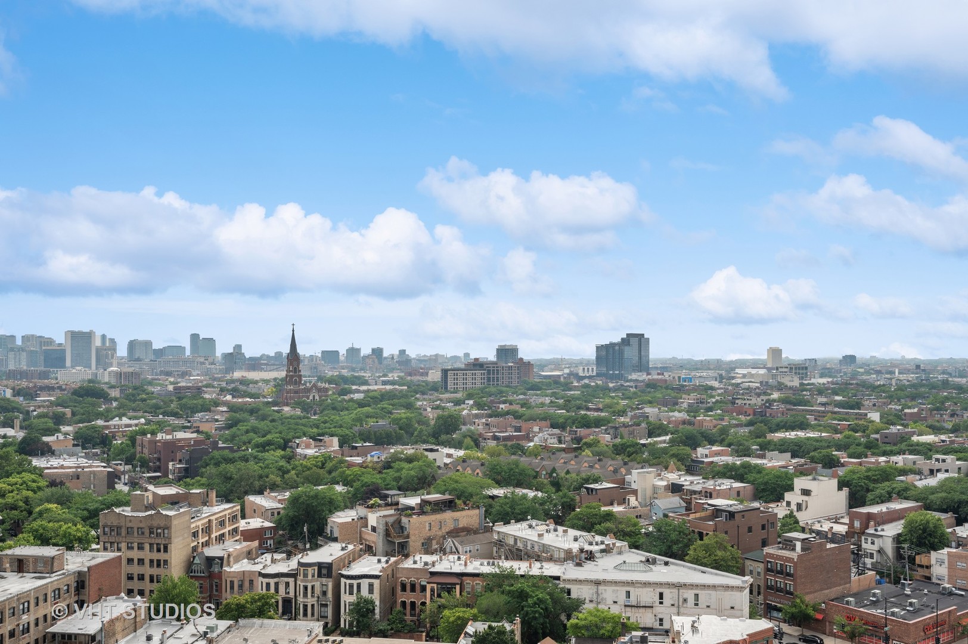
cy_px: 322
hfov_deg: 62.0
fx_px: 806
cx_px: 484
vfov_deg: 43.5
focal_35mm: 30
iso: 100
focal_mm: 30
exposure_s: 1/100
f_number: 13
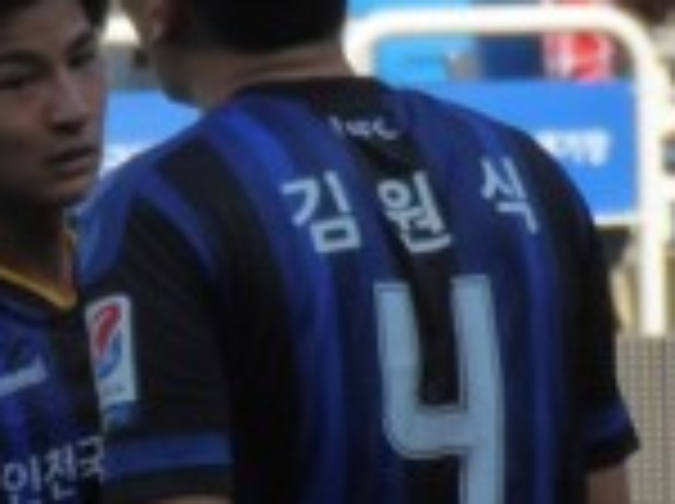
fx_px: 63370
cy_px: 562
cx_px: 202
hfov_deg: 0.6
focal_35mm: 3255
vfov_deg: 0.5
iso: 320
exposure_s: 1/500
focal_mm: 129
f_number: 6.4
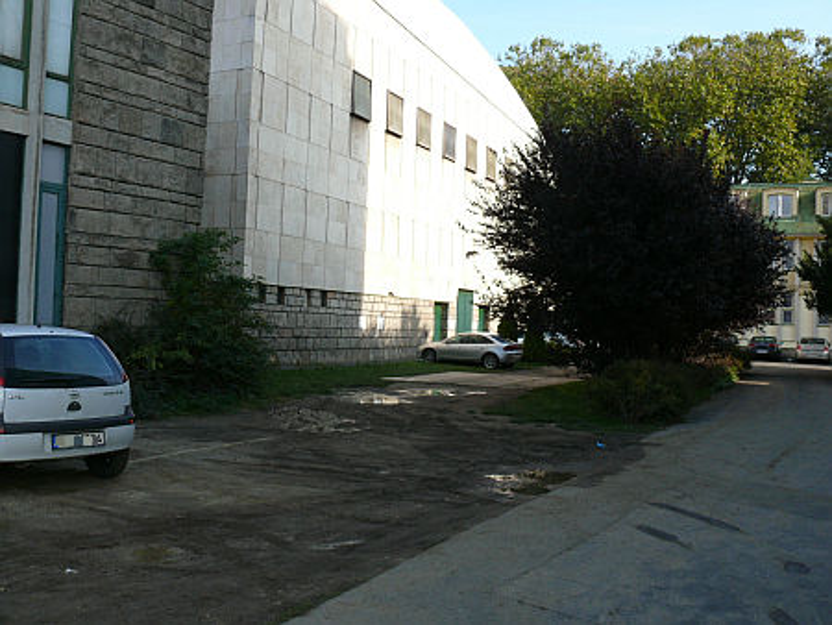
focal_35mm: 35
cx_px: 416
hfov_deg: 52.6
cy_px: 312
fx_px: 842
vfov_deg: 40.7
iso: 100
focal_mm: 7.4
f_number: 5.6
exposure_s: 1/200
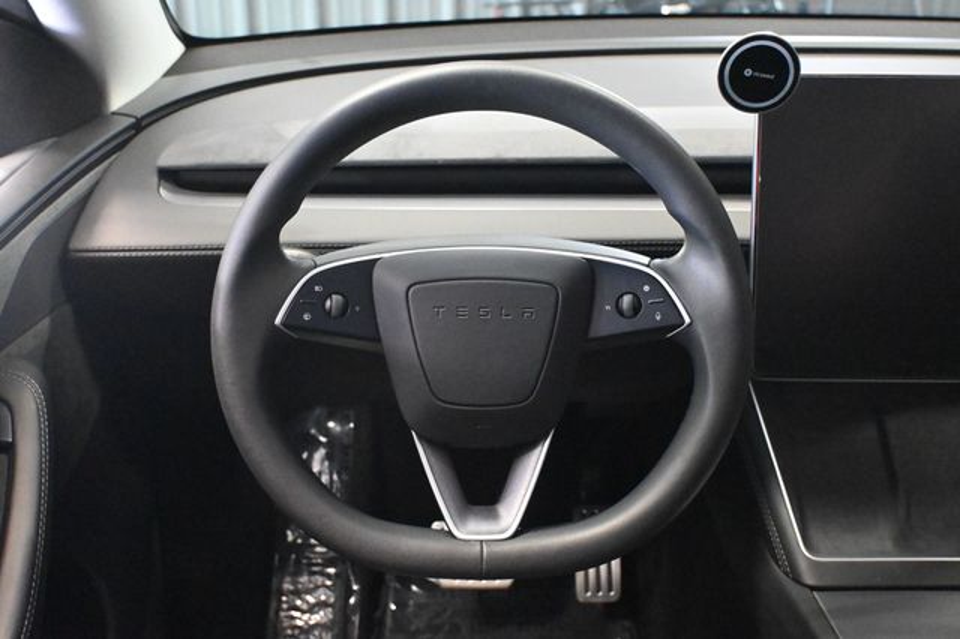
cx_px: 480
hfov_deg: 43.6
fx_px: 1199
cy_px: 320
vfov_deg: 29.8
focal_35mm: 45
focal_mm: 30
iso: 12800
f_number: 4.8
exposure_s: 1/50
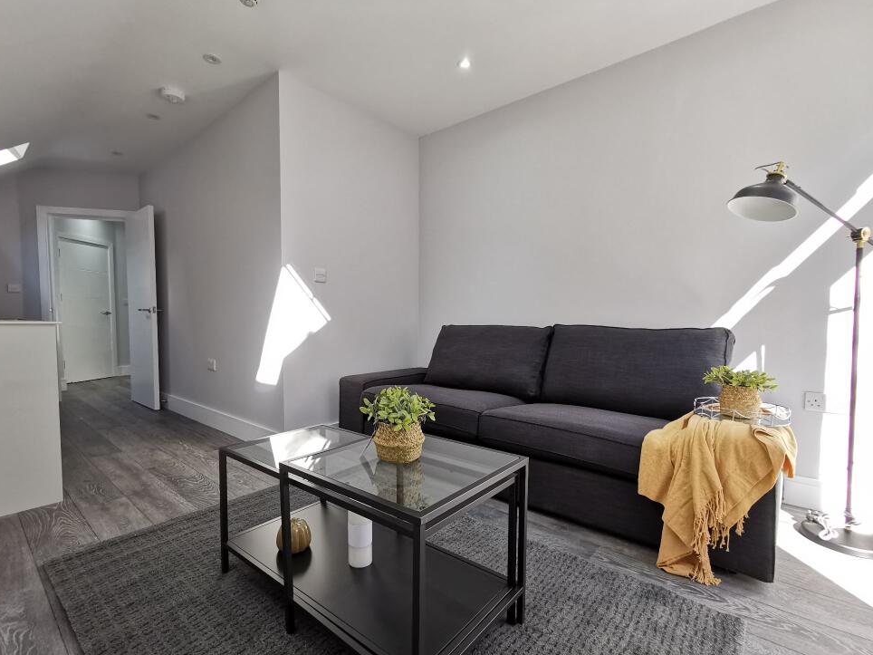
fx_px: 429
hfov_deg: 90.9
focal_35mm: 17
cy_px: 343
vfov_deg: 74.7
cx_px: 410
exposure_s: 1/50
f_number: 2.2
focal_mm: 2.35
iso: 100
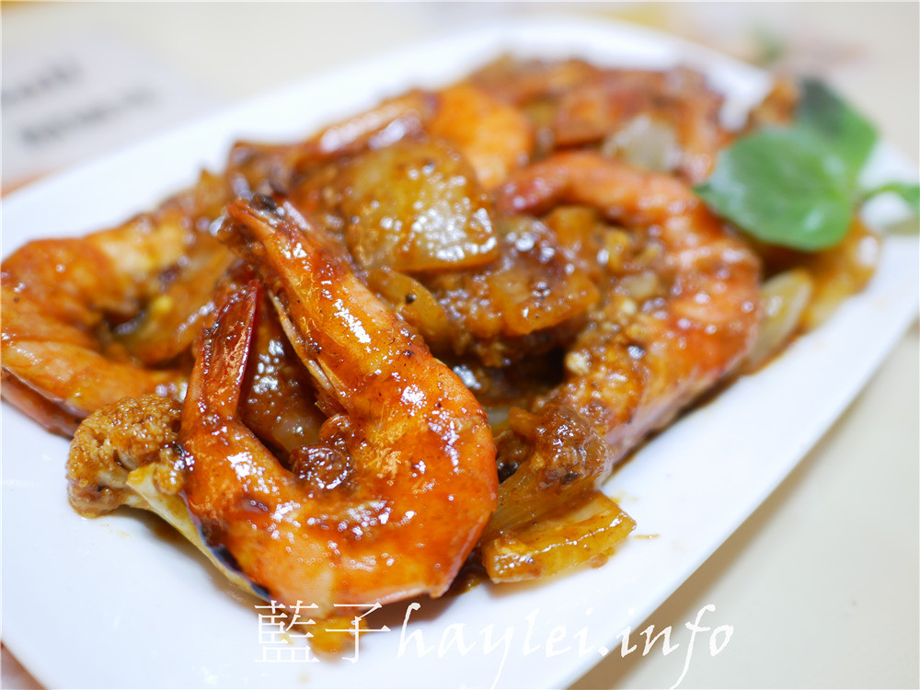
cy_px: 345
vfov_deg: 46.8
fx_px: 797
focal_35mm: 30
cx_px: 460
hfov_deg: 60.0
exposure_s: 1/60
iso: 250
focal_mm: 15
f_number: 1.7
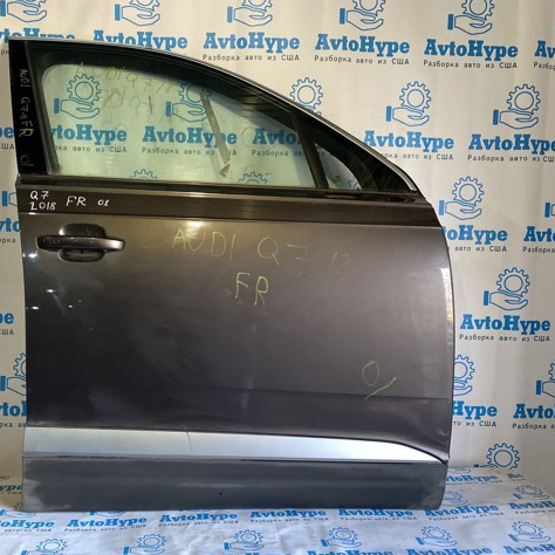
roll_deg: -0.8
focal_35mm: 31
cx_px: 228
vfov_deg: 52.5
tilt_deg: -4.2
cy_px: 277
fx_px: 562
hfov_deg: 52.3
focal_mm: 4.25
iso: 500
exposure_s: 1/60
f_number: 1.8
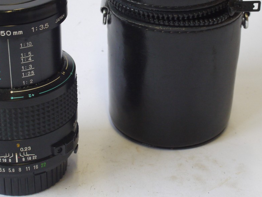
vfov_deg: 16.0
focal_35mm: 92
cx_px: 112
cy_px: 53
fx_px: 696
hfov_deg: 21.3
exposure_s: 1/80
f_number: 9
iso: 800
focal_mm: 30
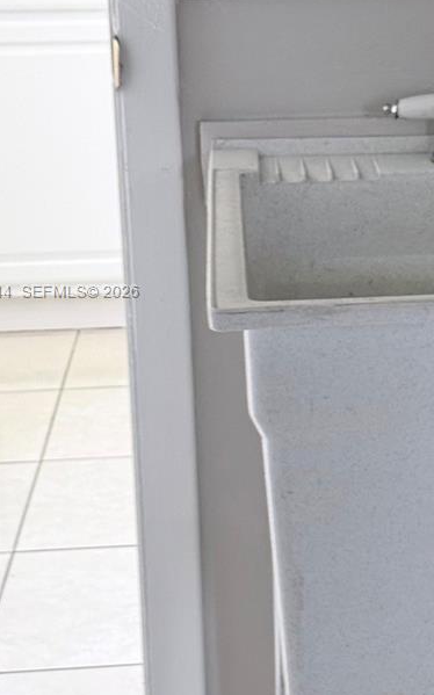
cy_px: 292
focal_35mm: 102
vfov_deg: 20.4
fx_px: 1932
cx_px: 446
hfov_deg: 12.6
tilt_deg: -12.9
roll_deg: +0.6
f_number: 1.78
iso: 250
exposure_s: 1/60
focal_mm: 6.76
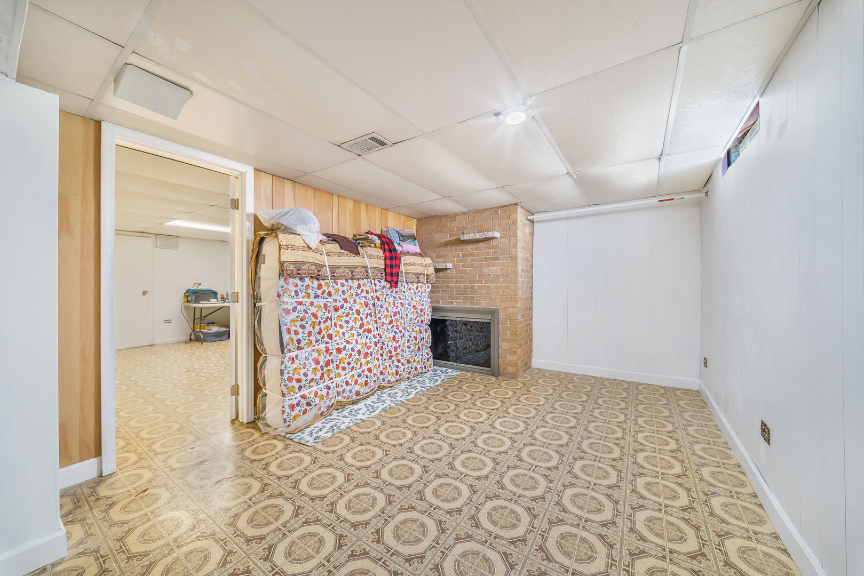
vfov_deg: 90.0
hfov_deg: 112.6
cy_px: 288
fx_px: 288
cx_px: 432
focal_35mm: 12
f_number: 9
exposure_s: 1/13
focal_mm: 12
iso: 640
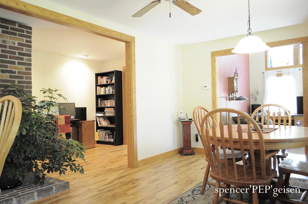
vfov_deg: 47.8
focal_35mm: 27
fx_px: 231
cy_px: 102
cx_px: 154
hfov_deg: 67.4
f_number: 3.5
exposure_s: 1/30
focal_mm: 18
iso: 1600
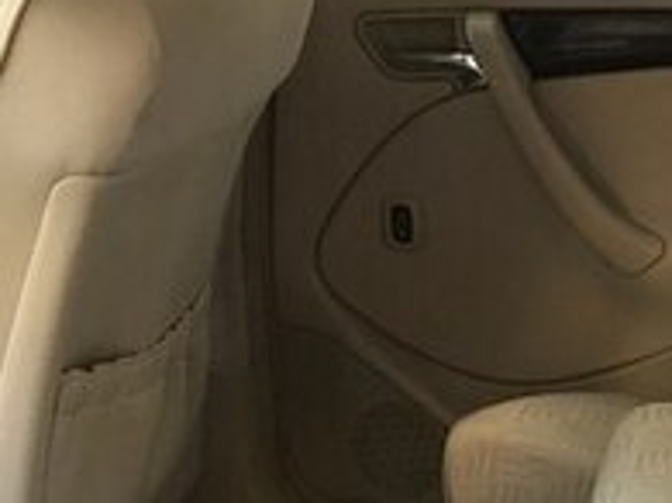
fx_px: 1843
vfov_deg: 14.2
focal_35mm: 95
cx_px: 669
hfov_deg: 20.0
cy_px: 832
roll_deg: -2.2
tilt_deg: -30.4
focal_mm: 3.99
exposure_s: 1/100
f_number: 1.8
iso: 40
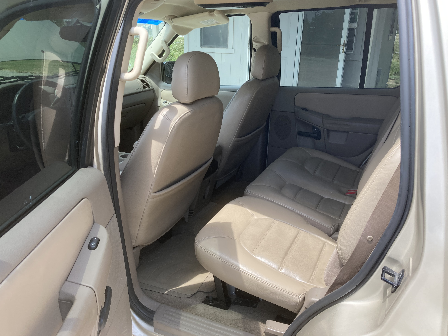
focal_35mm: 29
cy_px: 164
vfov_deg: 48.2
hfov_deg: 61.7
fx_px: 375
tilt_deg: -19.5
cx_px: 228
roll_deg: +0.0
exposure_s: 1/501
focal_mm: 3.99
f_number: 1.8
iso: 20
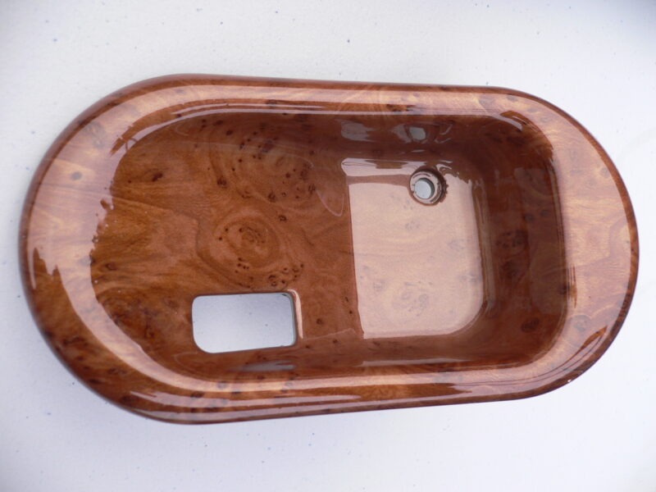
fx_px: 663
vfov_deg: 40.7
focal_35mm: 35
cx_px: 328
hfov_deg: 52.6
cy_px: 246
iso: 100
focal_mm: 5.8
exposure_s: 1/60
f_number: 2.8
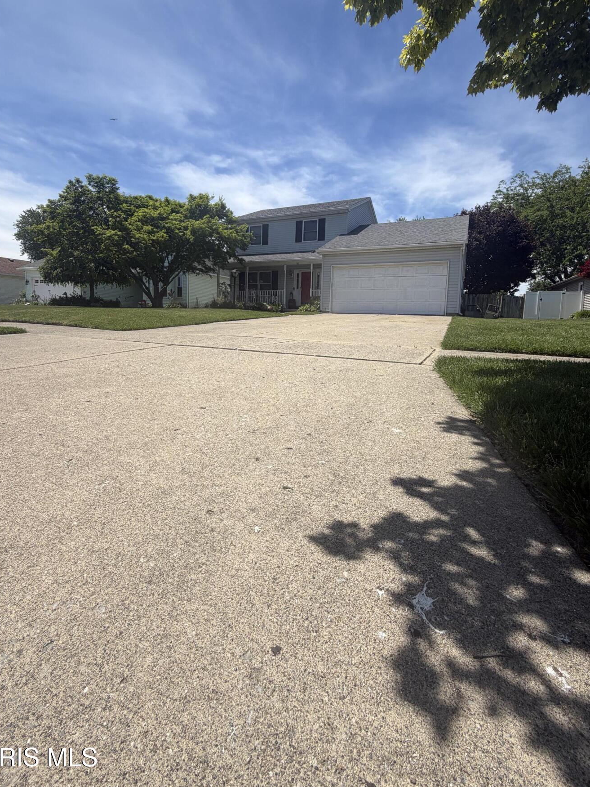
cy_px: 349
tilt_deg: -4.0
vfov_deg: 94.1
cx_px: 295
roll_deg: -1.2
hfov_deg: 78.1
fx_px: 364
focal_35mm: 16
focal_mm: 2.22
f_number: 2.2
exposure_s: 1/1167
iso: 20
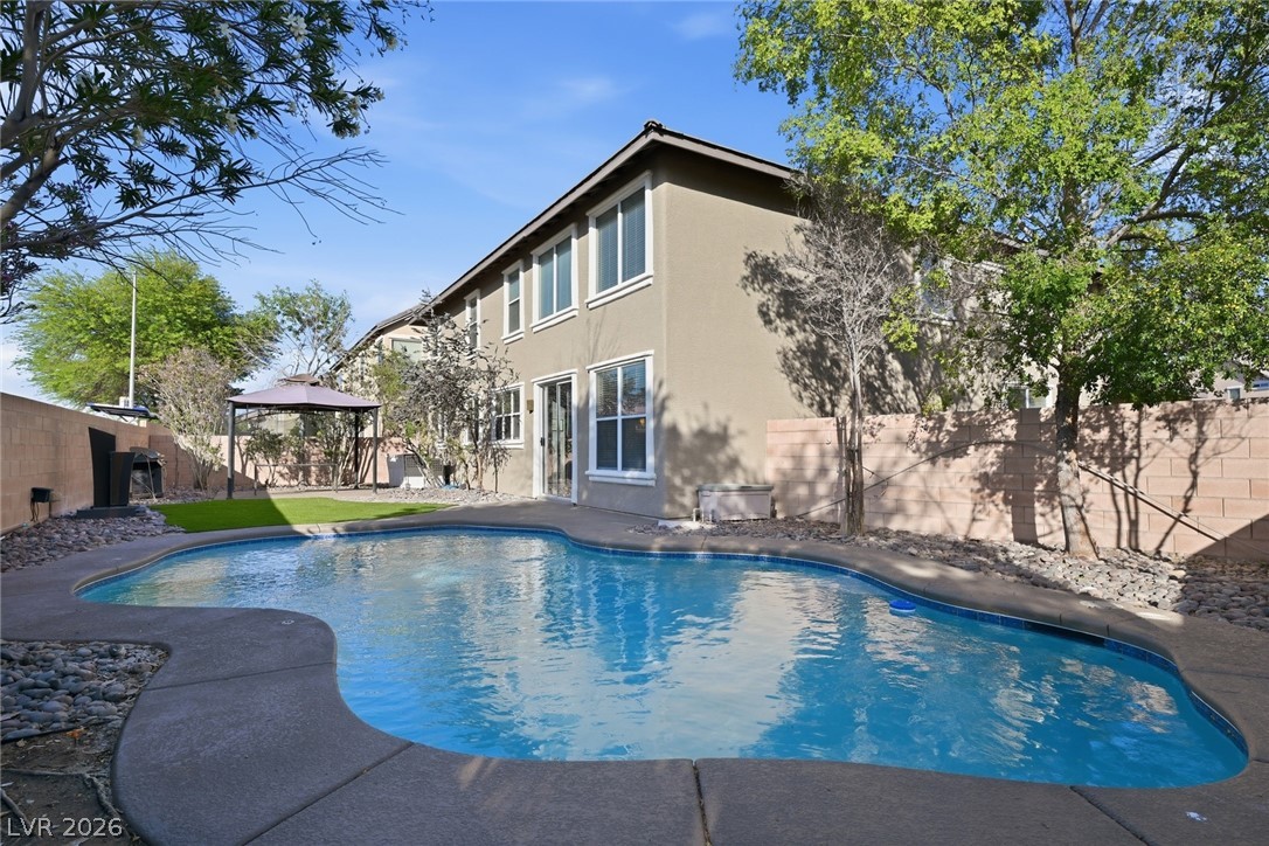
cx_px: 634
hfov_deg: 90.0
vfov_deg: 67.4
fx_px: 634
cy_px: 423
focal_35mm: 18
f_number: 9
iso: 100
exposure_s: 1/200
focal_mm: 18
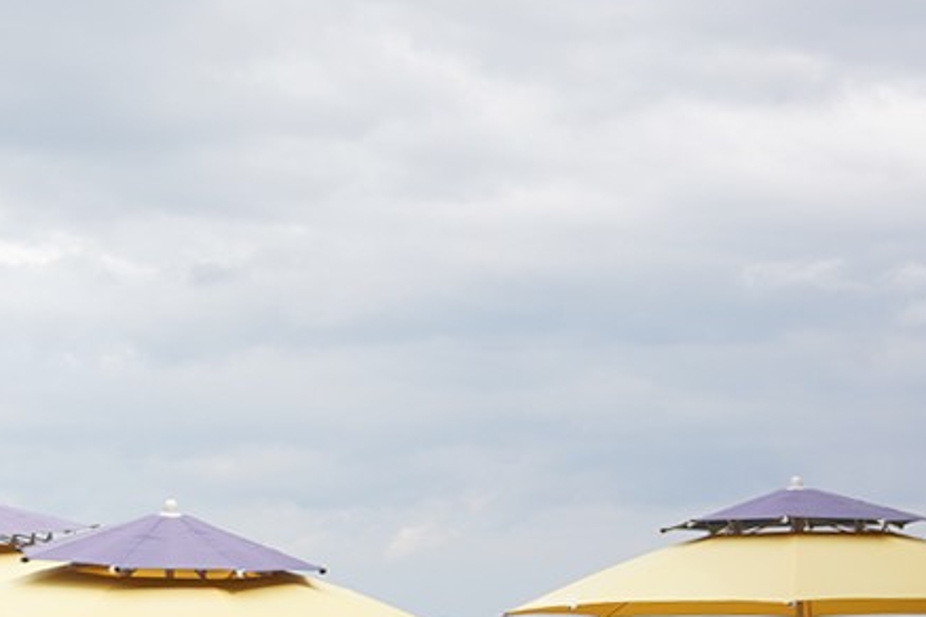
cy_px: 376
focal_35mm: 160
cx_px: -296
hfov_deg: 12.4
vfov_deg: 8.6
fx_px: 4115
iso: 200
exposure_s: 1/100
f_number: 14
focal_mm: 35
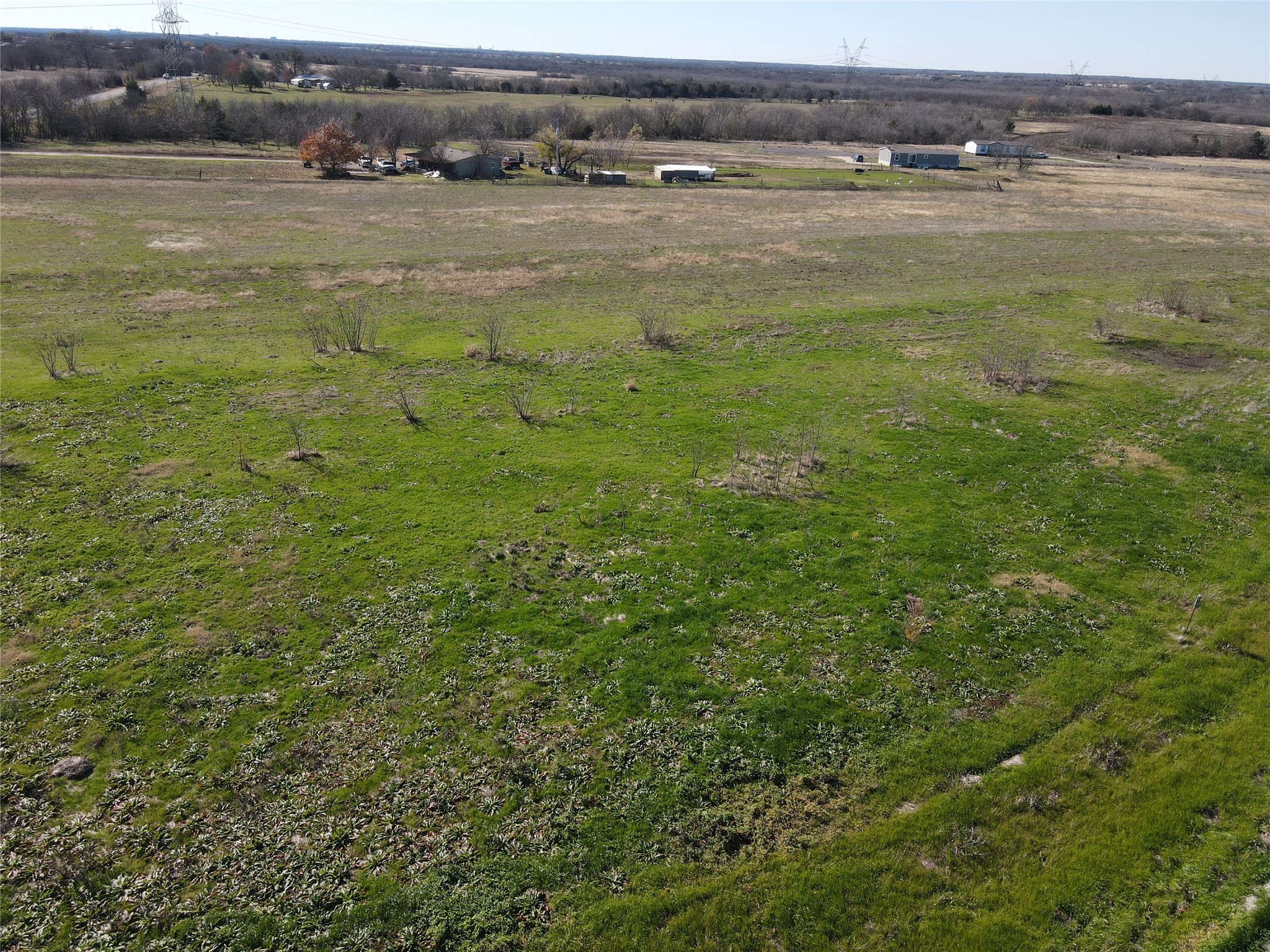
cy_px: 476
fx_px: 881
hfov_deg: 71.6
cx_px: 635
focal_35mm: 24
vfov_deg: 56.8
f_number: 2.8
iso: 100
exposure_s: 1/500
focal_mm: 4.5
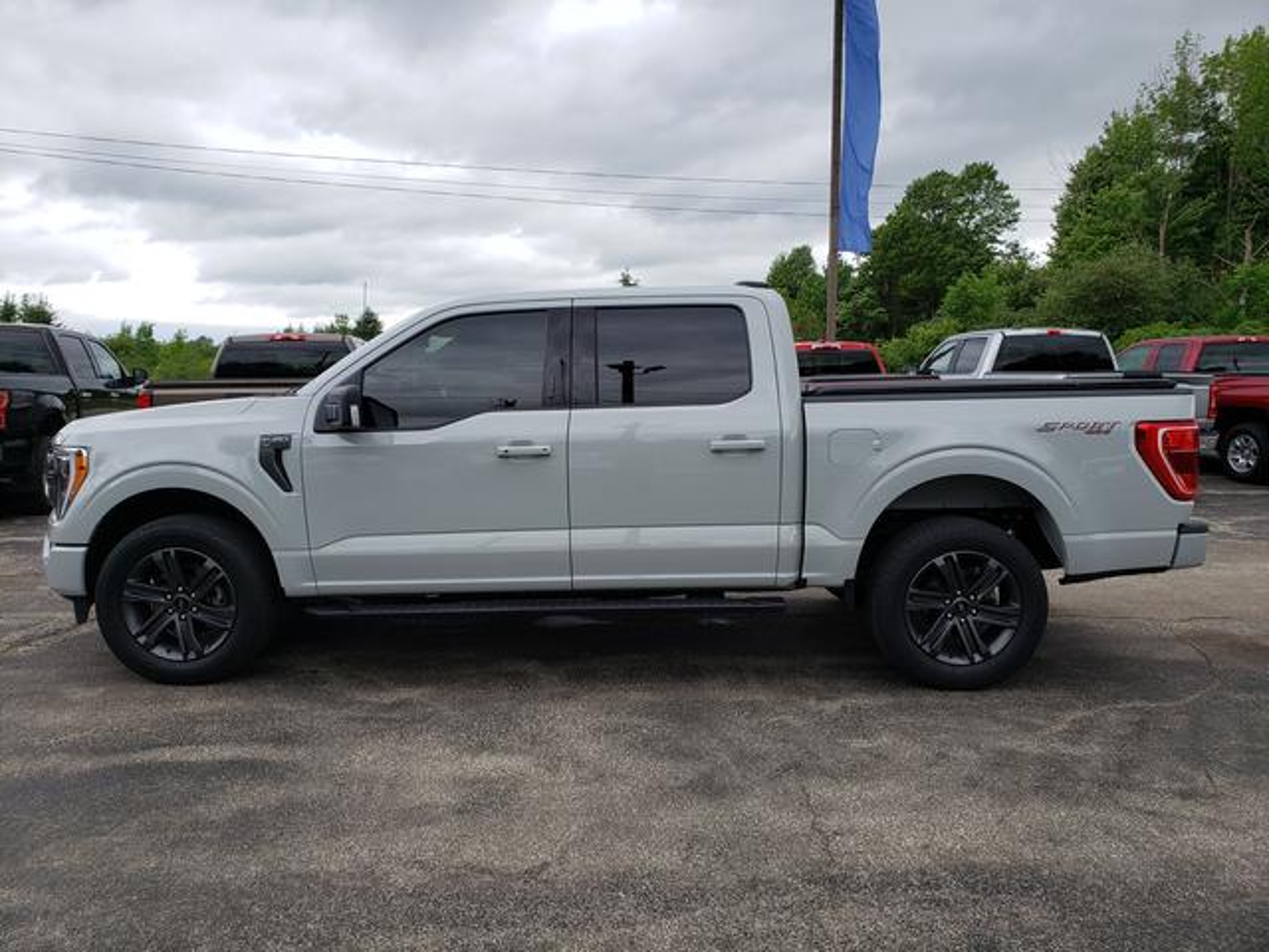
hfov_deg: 67.3
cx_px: 634
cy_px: 476
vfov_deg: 53.1
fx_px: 953
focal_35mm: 26
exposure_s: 1/606
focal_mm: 4.3
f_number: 2.4
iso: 50
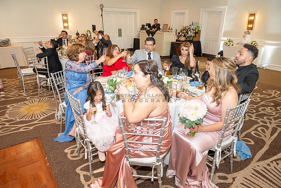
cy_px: 94
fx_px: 187
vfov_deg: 53.2
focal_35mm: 24
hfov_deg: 73.7
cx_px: 140
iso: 800
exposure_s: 1/125
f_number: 3.5
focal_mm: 24
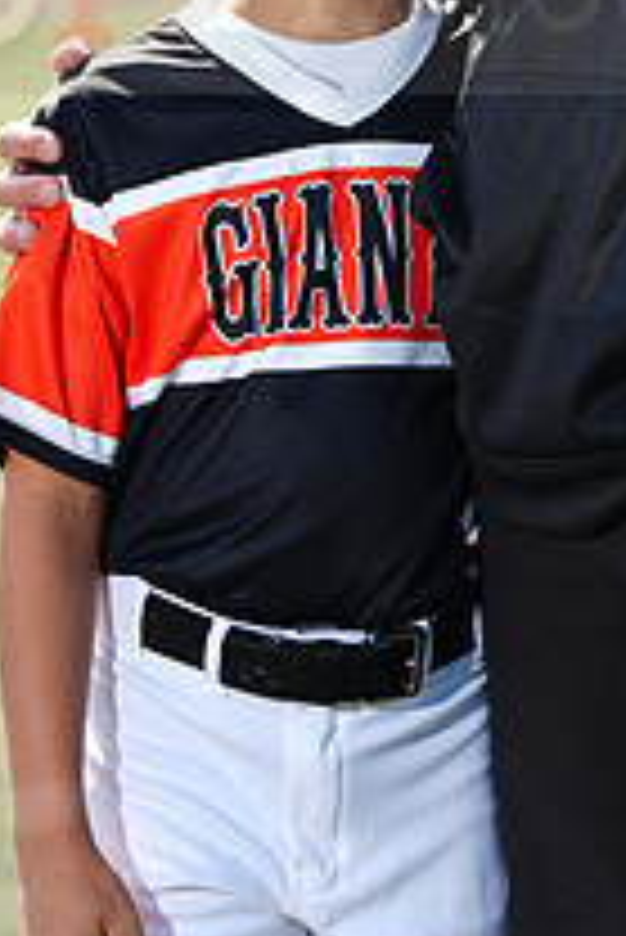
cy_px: -50
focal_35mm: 465
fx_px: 12108
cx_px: 529
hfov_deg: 3.0
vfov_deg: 4.4
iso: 64
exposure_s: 1/250
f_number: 4.5
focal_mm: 167
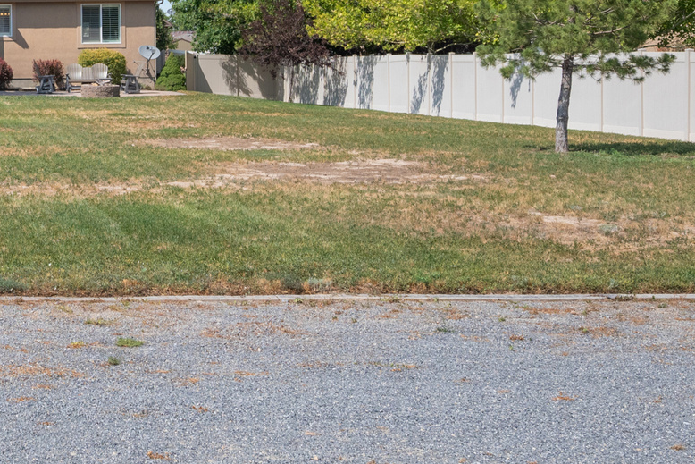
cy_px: 17
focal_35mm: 79
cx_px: -106
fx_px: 1525
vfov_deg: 17.0
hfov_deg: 23.7
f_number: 8
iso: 800
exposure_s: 1/1000
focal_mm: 30
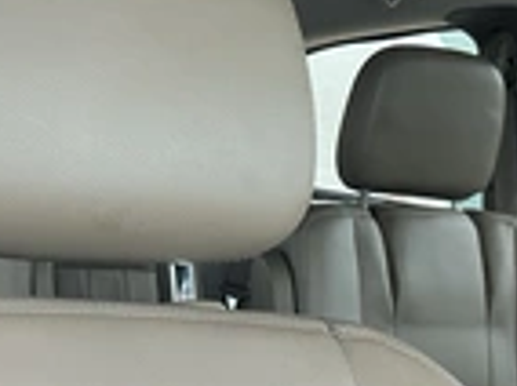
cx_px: 4
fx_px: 1178
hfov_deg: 23.7
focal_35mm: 79
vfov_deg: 18.5
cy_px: 113
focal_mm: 3
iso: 40
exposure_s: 1/122
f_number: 1.8
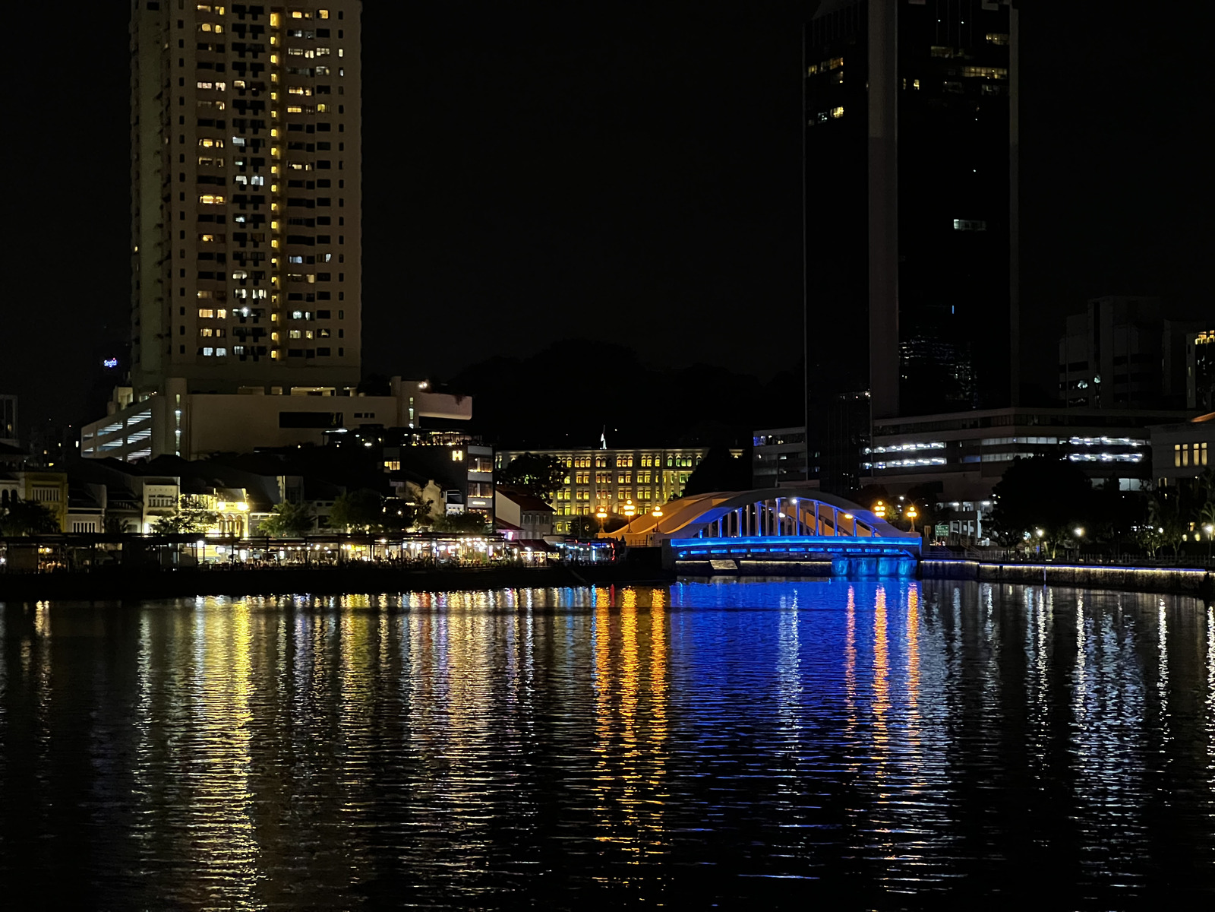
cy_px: 456
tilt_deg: +2.3
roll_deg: +0.6
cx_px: 608
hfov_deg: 25.3
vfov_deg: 19.1
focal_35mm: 77
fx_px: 2703
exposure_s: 1/25
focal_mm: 9
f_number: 2.8
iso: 1600
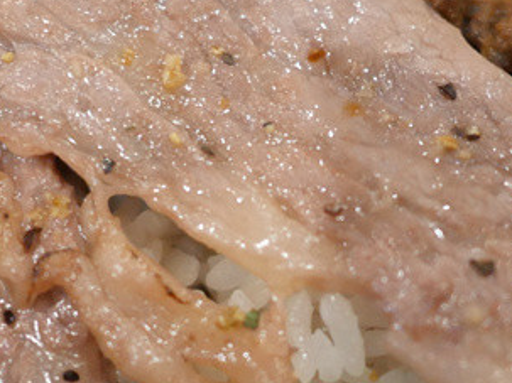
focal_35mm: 99
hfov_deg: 19.8
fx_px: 1464
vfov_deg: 14.9
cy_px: 101
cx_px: 260
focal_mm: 15
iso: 2000
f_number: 1.7
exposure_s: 1/60
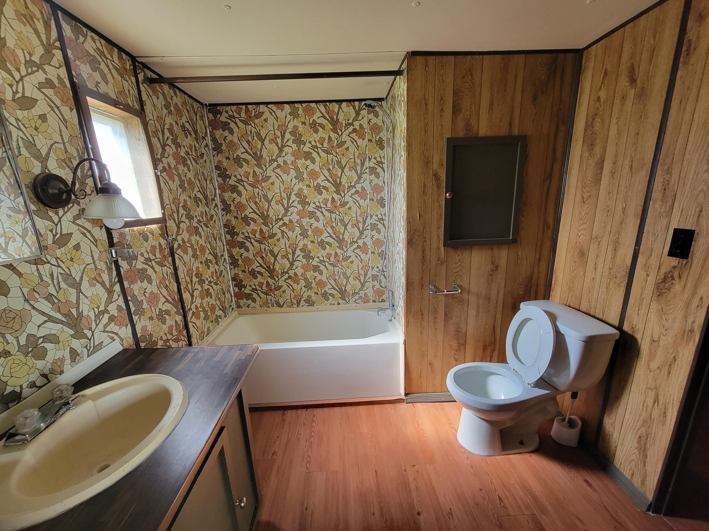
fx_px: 266
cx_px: 354
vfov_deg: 89.9
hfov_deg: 106.2
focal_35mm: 13
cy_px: 266
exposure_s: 1/60
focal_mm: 2.2
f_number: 2.2
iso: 200
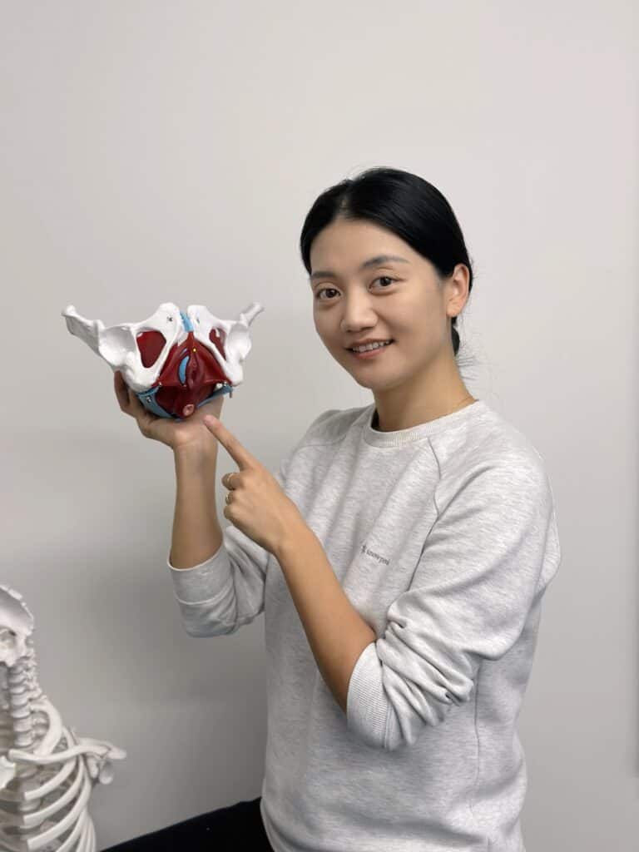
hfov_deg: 30.3
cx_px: 320
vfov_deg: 39.7
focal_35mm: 48
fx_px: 1181
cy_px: 426
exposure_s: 1/100
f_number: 1.78
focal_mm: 6.86
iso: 125
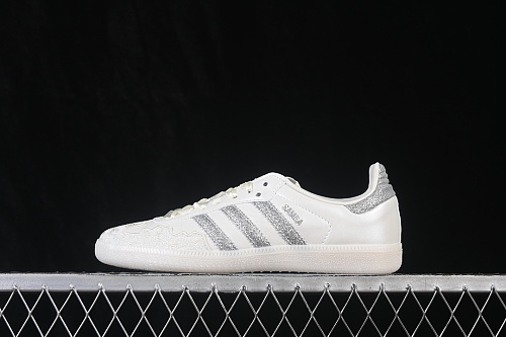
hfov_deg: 27.0
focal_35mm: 75
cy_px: 168
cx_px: 253
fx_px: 1054
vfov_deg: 18.2
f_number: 8
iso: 160
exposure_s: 1/80
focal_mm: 50
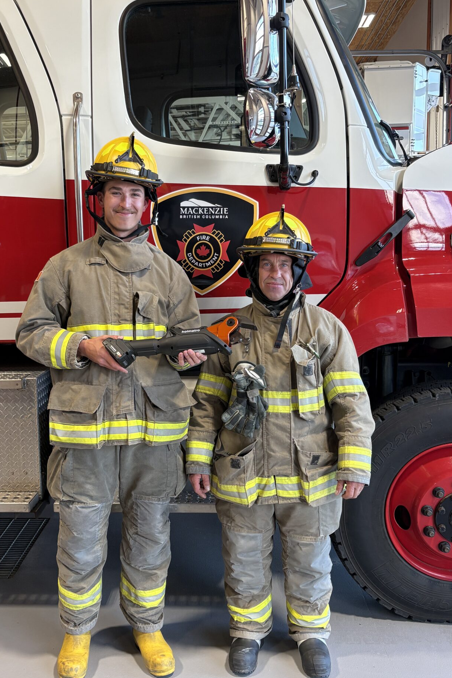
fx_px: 715
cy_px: 344
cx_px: 151
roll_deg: +2.0
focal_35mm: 38
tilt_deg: -6.5
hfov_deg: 34.7
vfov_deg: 50.7
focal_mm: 5.96
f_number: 1.6
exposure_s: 1/96
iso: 125
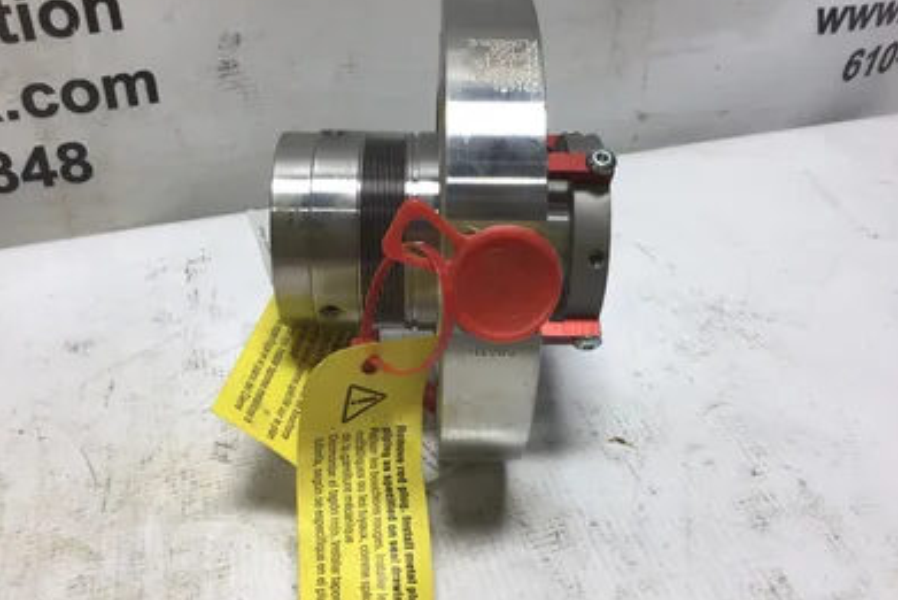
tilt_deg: -35.8
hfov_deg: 57.2
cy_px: 308
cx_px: 457
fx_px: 823
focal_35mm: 33
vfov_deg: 40.0
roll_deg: -0.9
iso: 25
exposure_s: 1/126
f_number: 2.4
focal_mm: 3.3
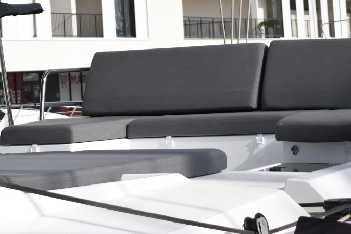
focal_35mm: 137
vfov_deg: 9.9
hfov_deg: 14.8
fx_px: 1335
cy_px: -8
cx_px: 10
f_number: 5.6
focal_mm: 38
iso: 100
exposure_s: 1/800
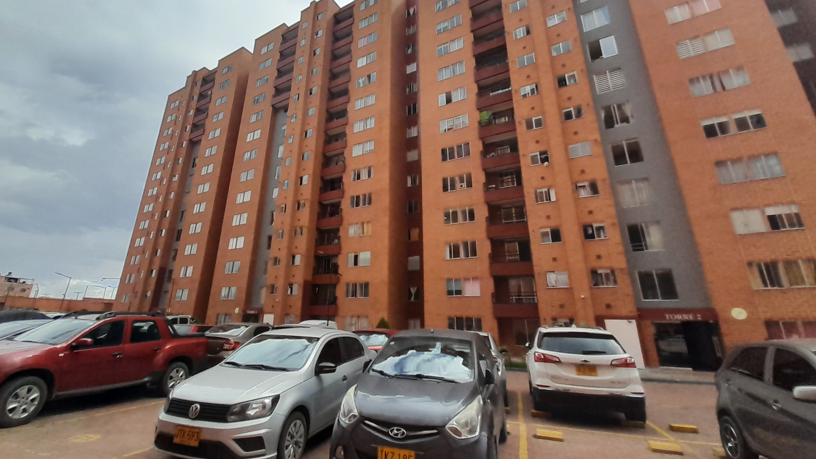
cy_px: 205
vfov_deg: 66.9
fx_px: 346
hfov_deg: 99.1
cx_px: 372
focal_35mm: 16
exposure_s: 1/1587
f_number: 2.2
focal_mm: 1.13
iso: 40
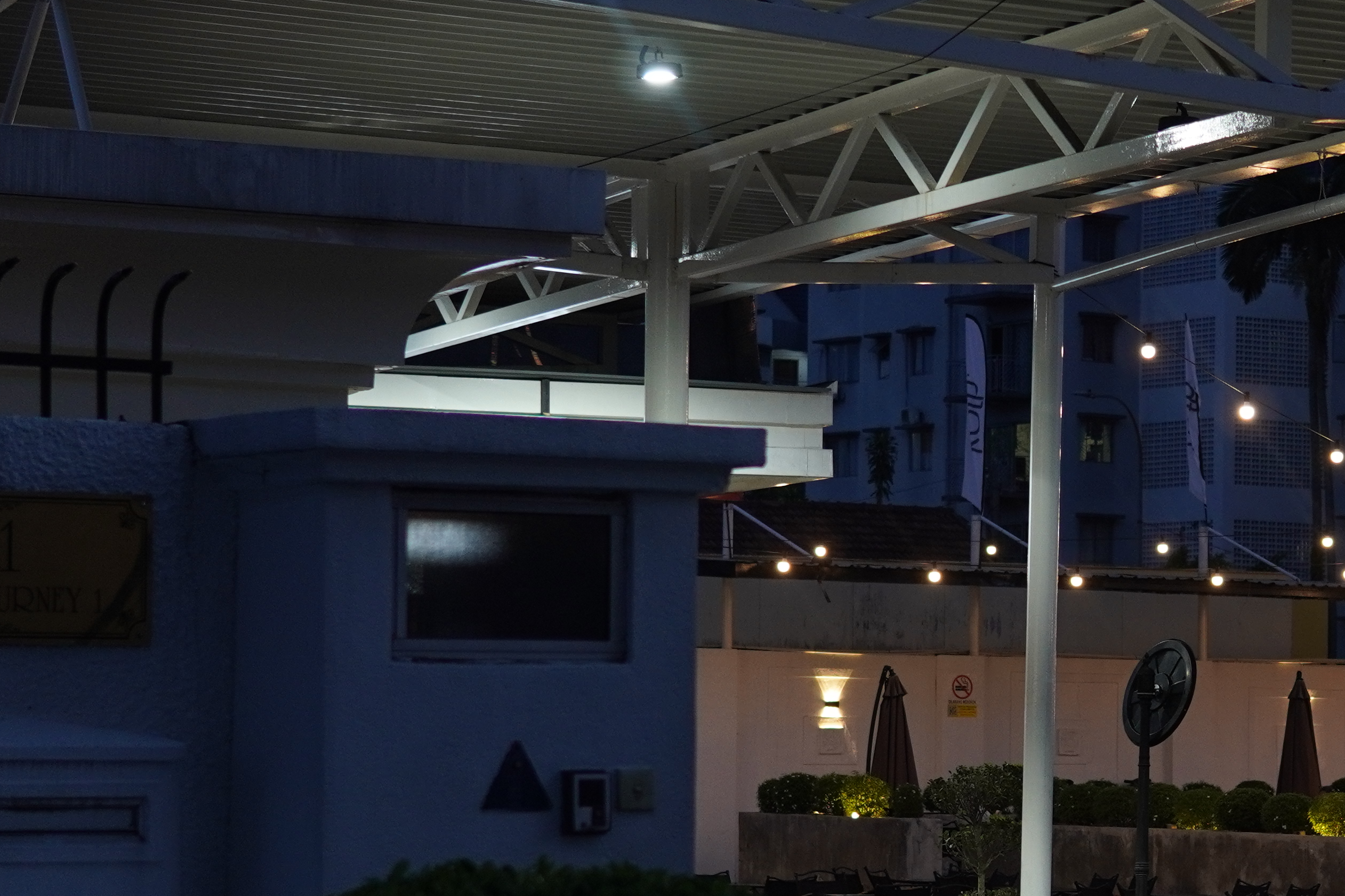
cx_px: 1197
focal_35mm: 107
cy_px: 594
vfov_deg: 12.8
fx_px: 3997
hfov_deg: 18.8
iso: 400
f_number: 2
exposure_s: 1/200
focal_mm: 30
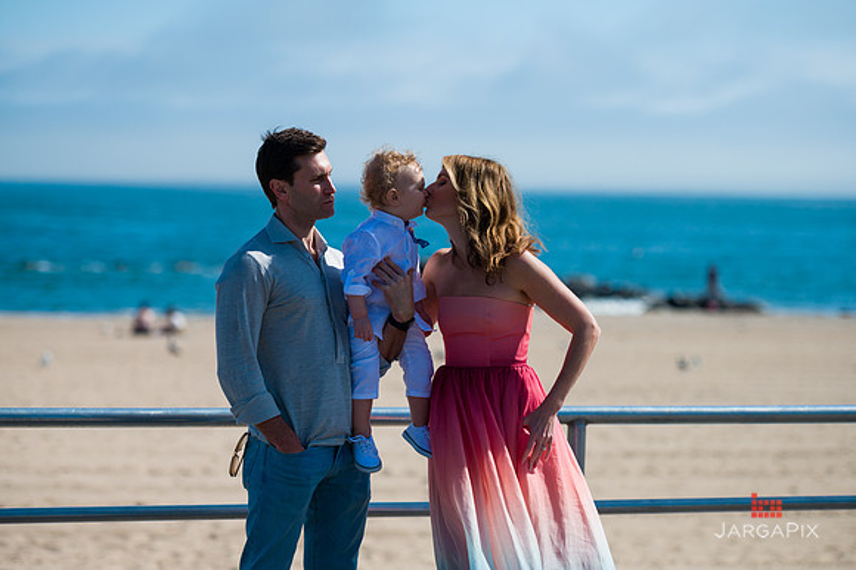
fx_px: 2970
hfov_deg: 16.4
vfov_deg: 11.0
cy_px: 285
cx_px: 428
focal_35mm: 125
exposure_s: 1/5000
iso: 200
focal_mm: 125
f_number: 3.2
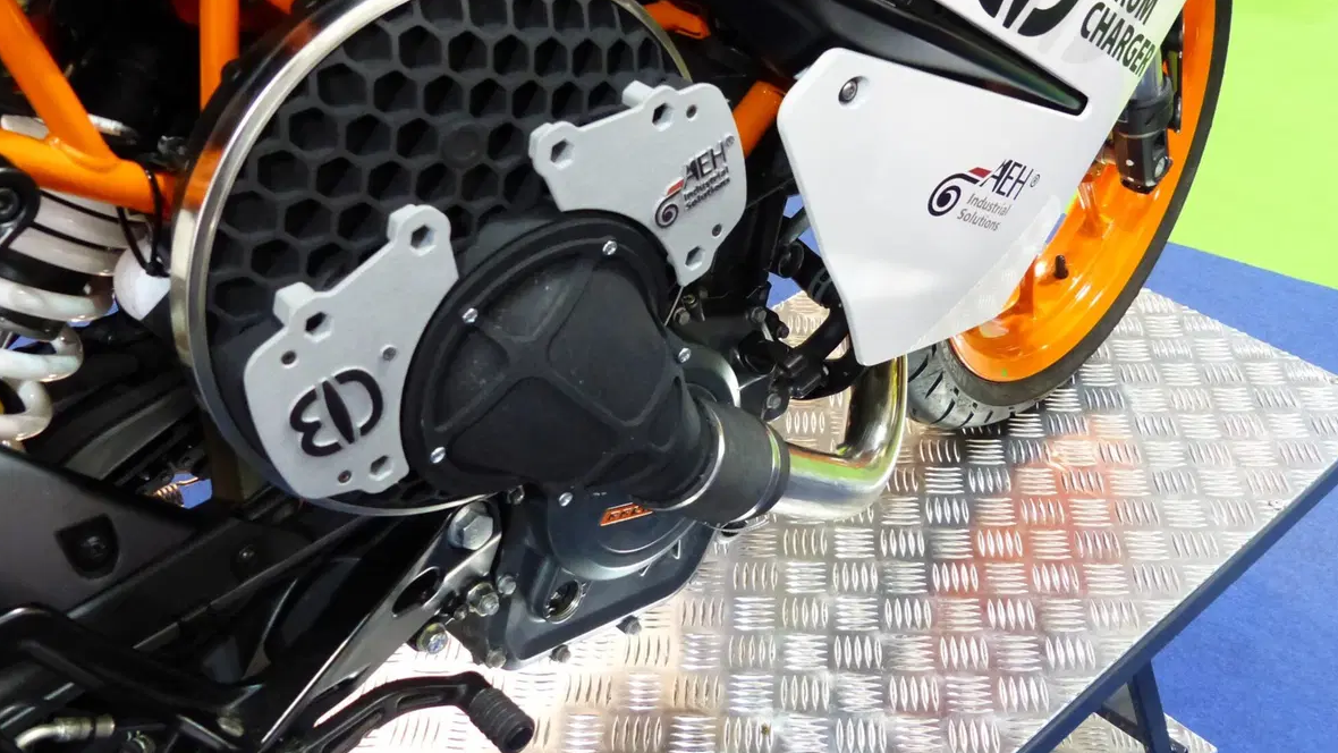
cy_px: 252
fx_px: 1455
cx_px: 666
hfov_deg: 49.4
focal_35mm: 41
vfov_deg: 28.8
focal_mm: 6.6
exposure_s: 1/40
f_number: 2.8
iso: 800
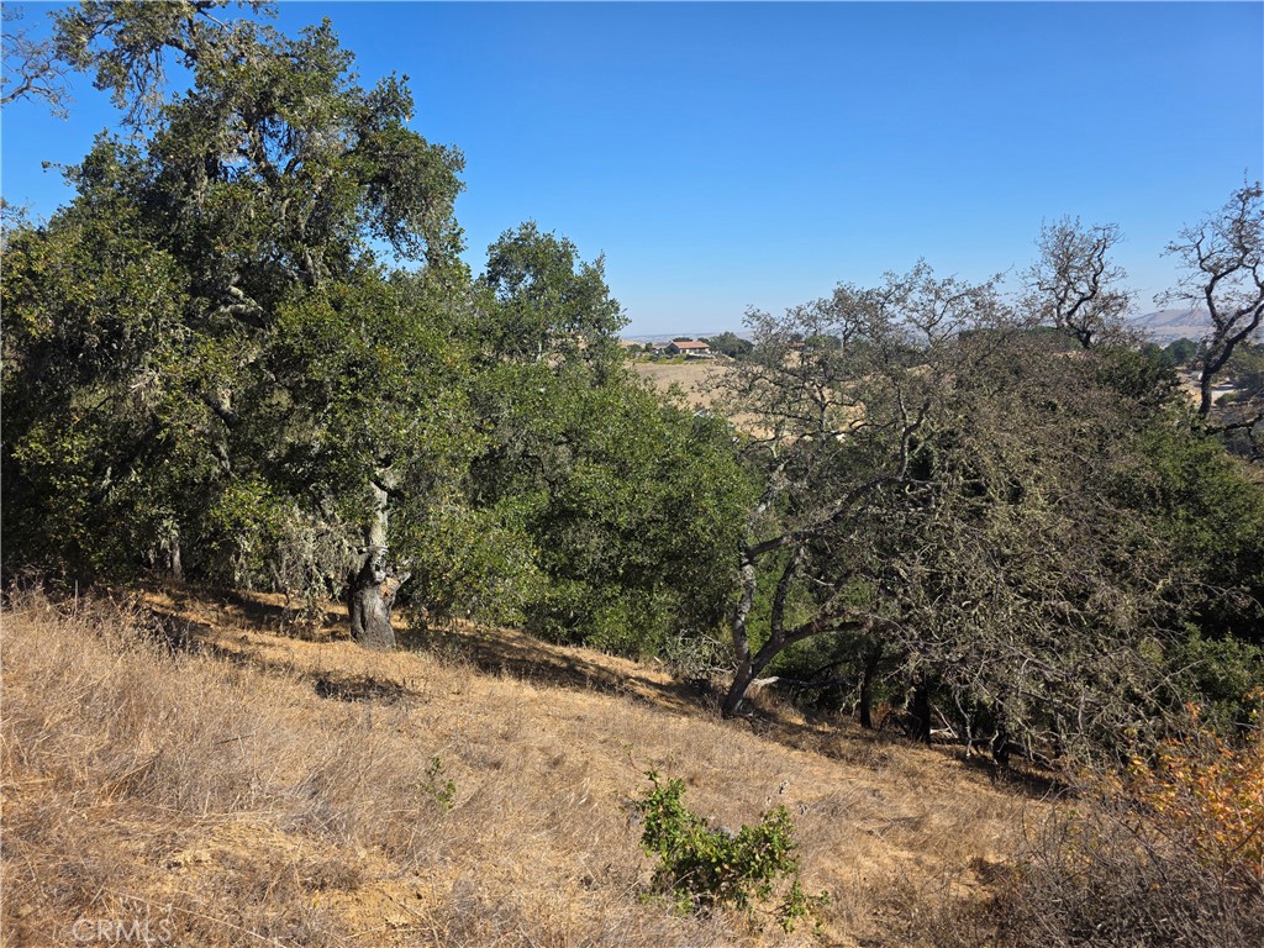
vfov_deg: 58.9
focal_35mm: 23
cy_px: 474
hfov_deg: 73.9
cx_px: 632
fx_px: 840
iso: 80
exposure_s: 1/4237
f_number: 1.7
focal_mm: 6.3
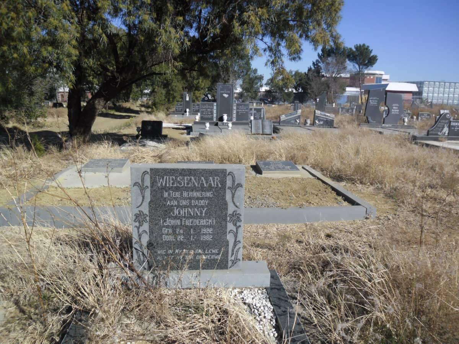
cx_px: 230
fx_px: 358
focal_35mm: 27
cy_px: 172
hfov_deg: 65.3
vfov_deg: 51.4
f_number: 9
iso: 80
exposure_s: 1/189
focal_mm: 4.9
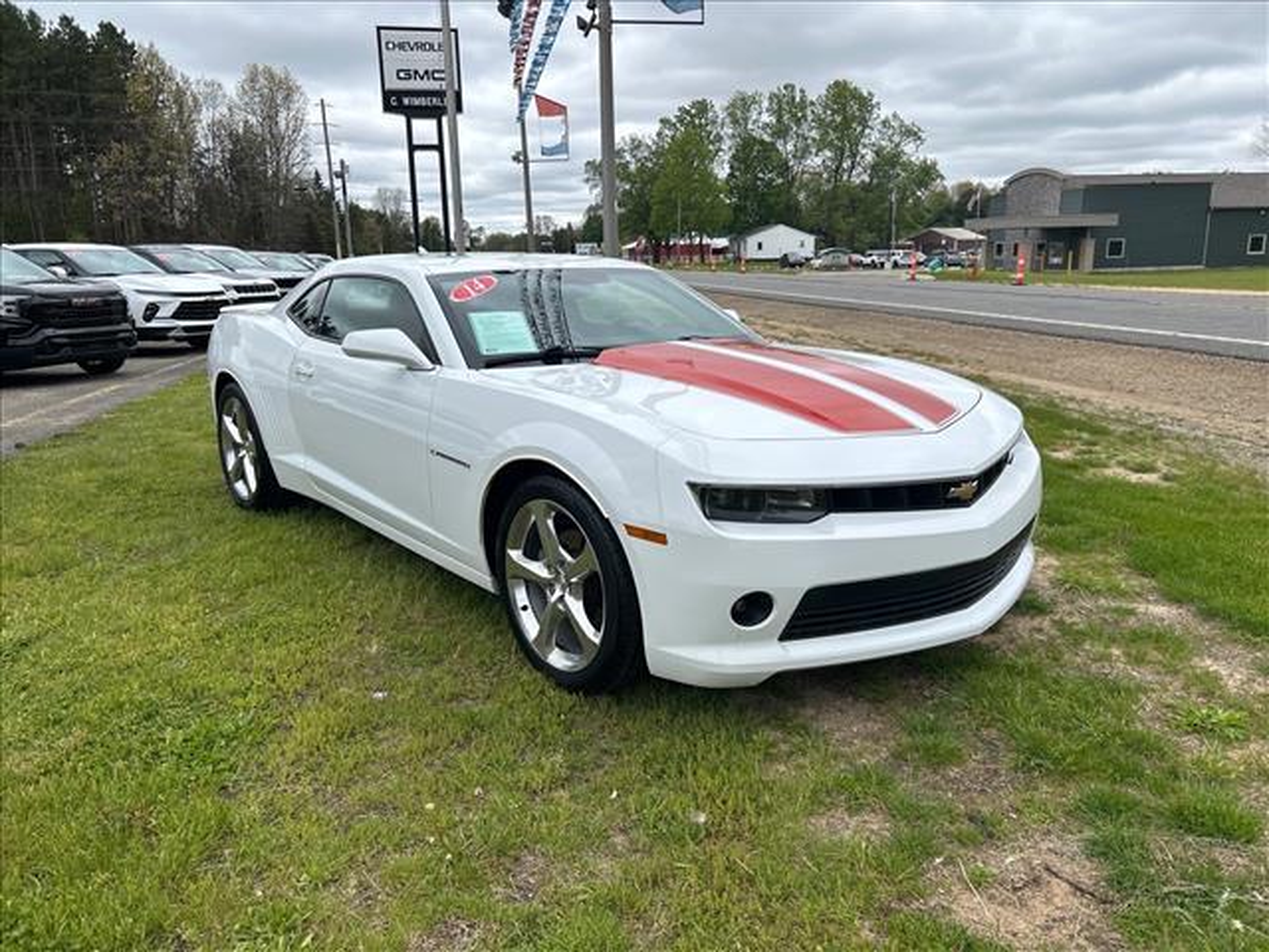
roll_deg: +1.2
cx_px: 634
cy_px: 476
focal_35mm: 26
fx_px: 953
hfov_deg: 67.3
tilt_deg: -12.4
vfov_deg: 53.1
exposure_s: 1/2165
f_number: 1.5
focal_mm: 5.7
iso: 50
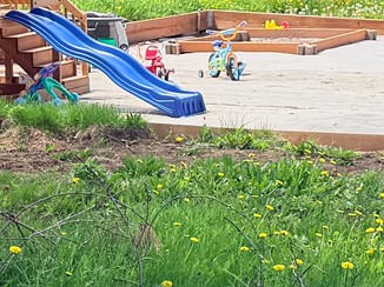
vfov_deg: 9.6
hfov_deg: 12.8
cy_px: -82
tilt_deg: -0.2
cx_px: 432
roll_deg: -1.7
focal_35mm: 151
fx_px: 1674
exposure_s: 1/1727
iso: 100
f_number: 1.78
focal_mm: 6.76
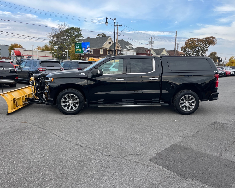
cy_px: 94
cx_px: 121
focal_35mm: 28
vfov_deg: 51.5
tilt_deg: -8.0
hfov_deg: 62.2
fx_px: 195
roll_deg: -3.0
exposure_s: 1/935
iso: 50
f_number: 1.6
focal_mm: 5.1
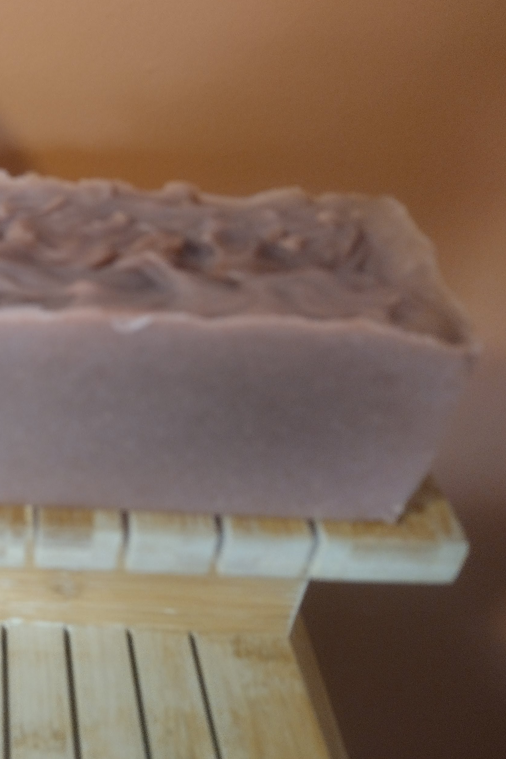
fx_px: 949
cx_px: -55
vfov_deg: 43.6
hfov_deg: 27.3
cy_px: 361
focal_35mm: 45
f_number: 1.7
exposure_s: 1/40
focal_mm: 4.71
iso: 738
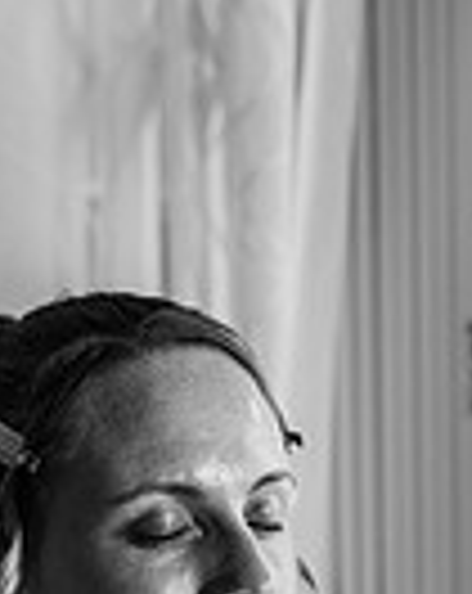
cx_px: 38
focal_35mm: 272
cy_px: 716
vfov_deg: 7.1
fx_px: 4766
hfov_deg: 5.7
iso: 200
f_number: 2.5
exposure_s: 1/200
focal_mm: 85
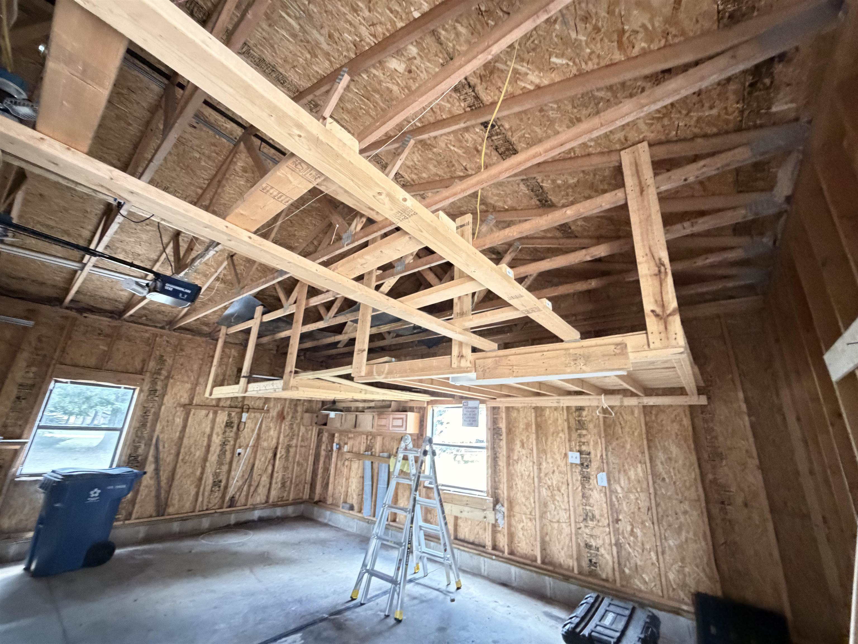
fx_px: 347
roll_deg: -2.3
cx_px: 429
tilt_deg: +19.1
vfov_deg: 85.7
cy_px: 322
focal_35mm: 14
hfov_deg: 102.1
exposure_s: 1/30
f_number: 2.2
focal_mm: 2.22
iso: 1600
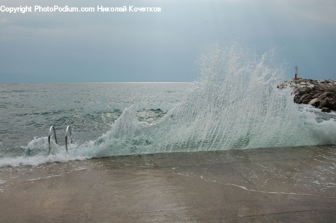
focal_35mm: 33
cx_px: 168
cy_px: 112
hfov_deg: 57.3
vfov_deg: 39.9
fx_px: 308
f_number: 9
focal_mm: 22
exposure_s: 1/320
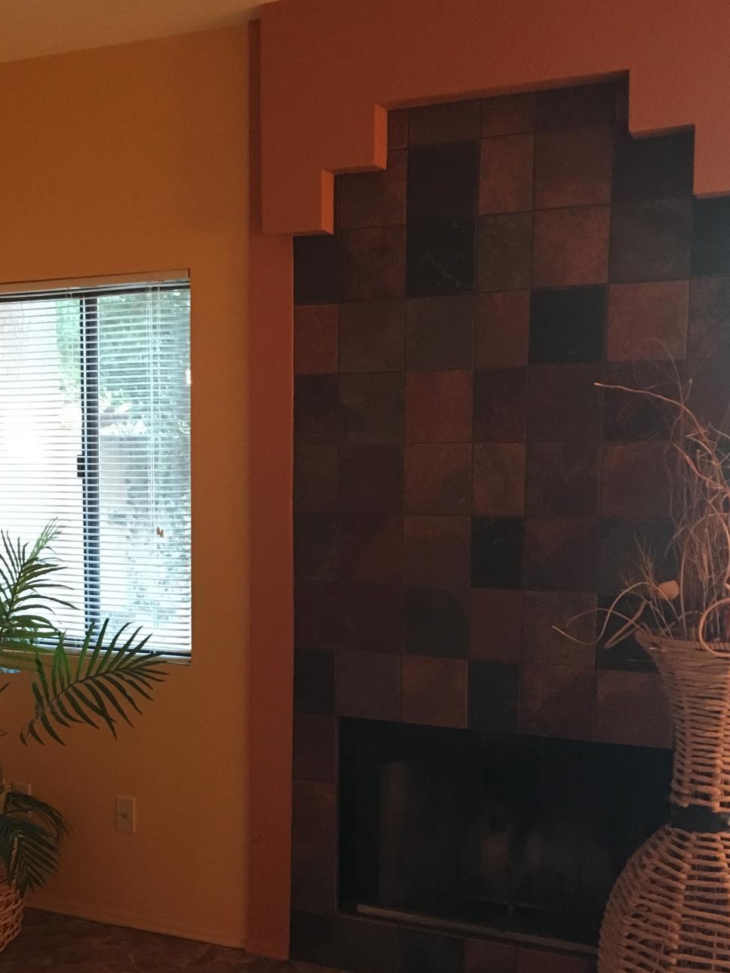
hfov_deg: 32.0
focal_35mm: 45
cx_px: 251
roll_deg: +0.3
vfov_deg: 41.8
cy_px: 597
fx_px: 1265
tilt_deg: -5.9
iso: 200
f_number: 2.2
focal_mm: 4.15
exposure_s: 1/30
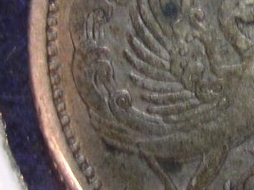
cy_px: 37
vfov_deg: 11.6
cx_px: 272
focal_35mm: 127
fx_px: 932
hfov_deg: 15.2
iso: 100
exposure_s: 1/7.5
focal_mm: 5.8
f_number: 2.8
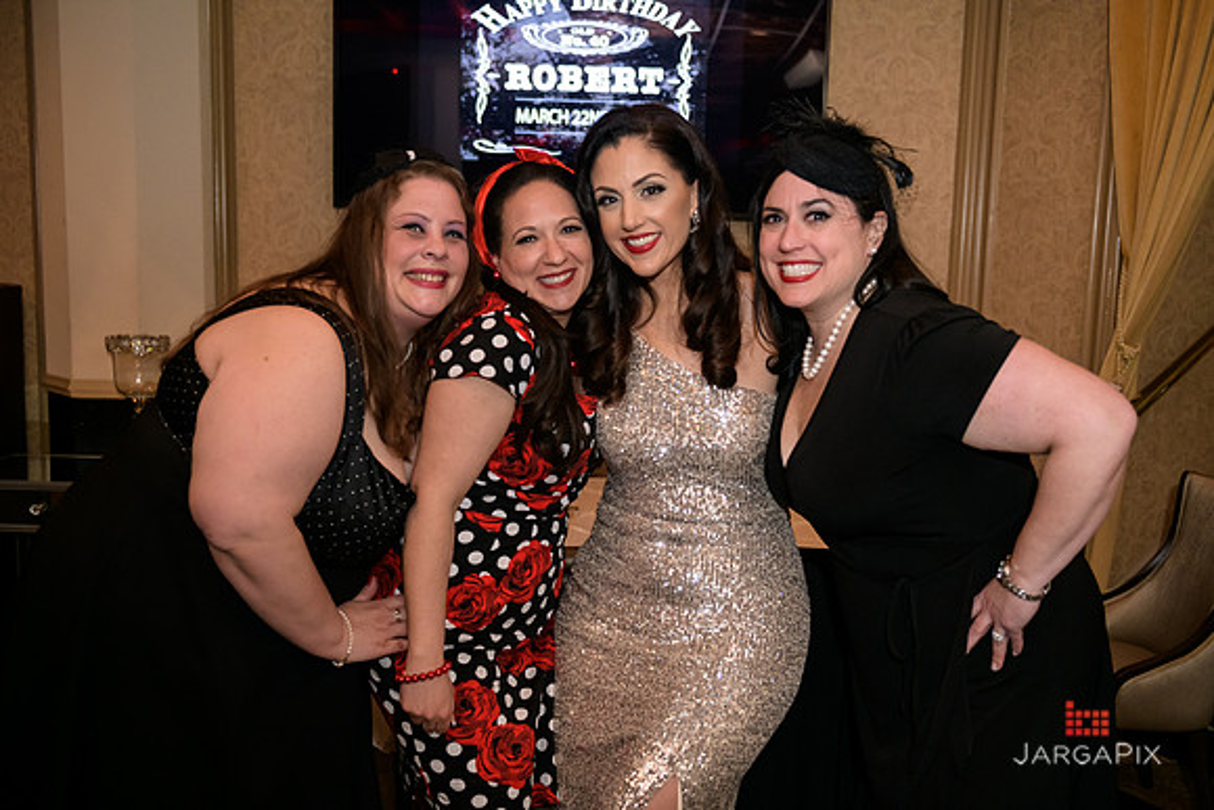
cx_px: 607
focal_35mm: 35
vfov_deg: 37.9
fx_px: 1180
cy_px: 405
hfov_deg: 54.4
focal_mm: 35
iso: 1600
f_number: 3.2
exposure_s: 1/125
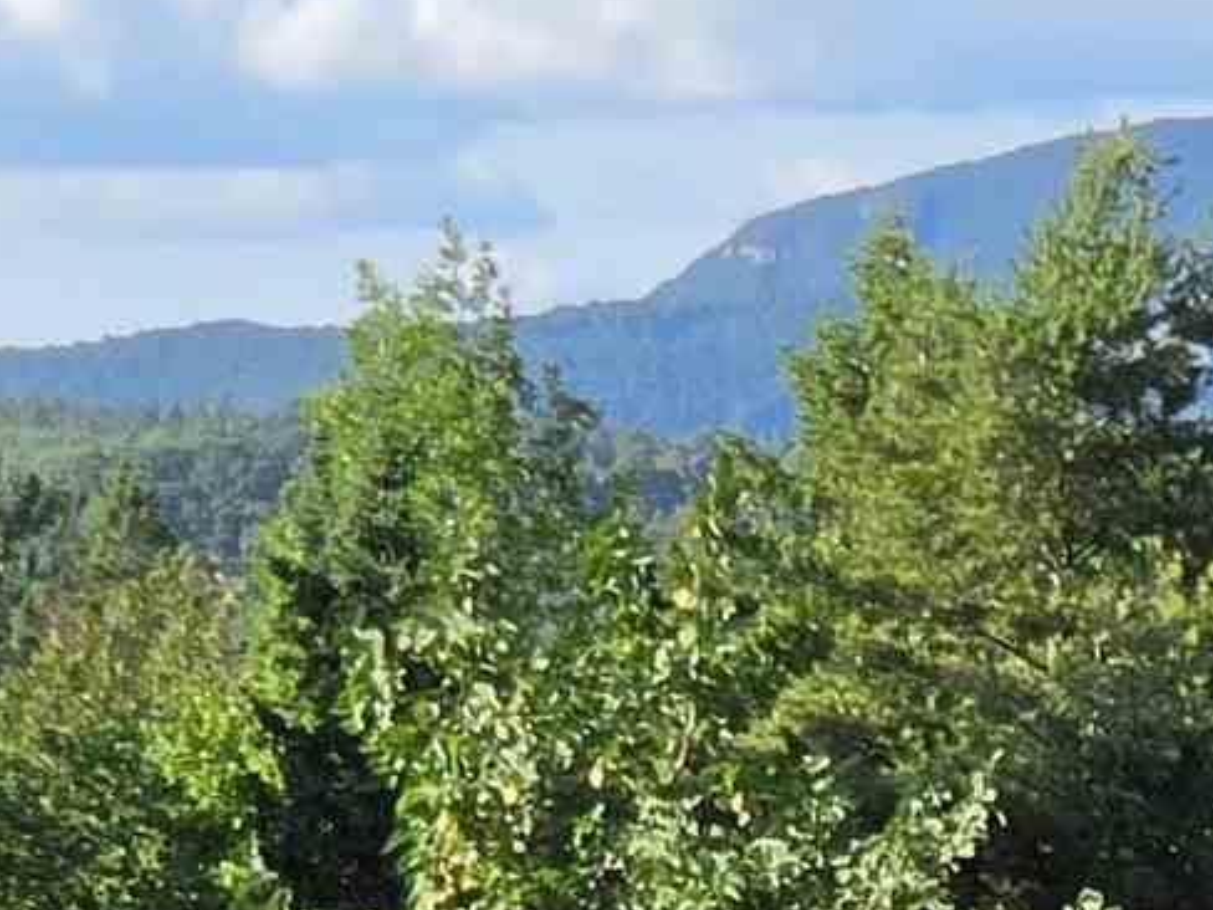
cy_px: 1810
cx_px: 2525
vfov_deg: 3.4
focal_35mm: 434
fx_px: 15208
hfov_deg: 4.5
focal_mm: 7
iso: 25
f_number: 2.4
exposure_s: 1/452
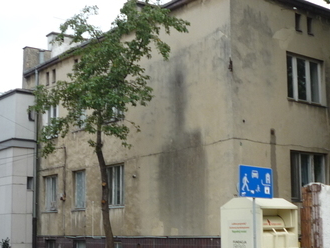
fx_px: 591
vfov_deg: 23.6
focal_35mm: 62
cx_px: 197
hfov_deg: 31.1
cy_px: 158
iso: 100
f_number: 3.5
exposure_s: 1/100
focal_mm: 5.2
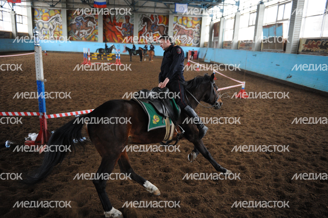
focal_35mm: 29
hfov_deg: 63.7
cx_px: 164
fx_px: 264
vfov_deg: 44.9
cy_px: 109
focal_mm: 29
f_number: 2.8
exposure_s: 1/800
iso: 2500
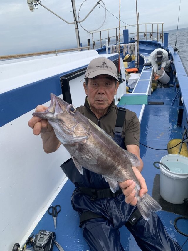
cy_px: 126
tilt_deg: -22.0
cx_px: 94
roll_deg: +4.9
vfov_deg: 67.3
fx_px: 188
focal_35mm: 26
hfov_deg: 53.1
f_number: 1.8
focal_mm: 4.25
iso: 25
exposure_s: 1/1076
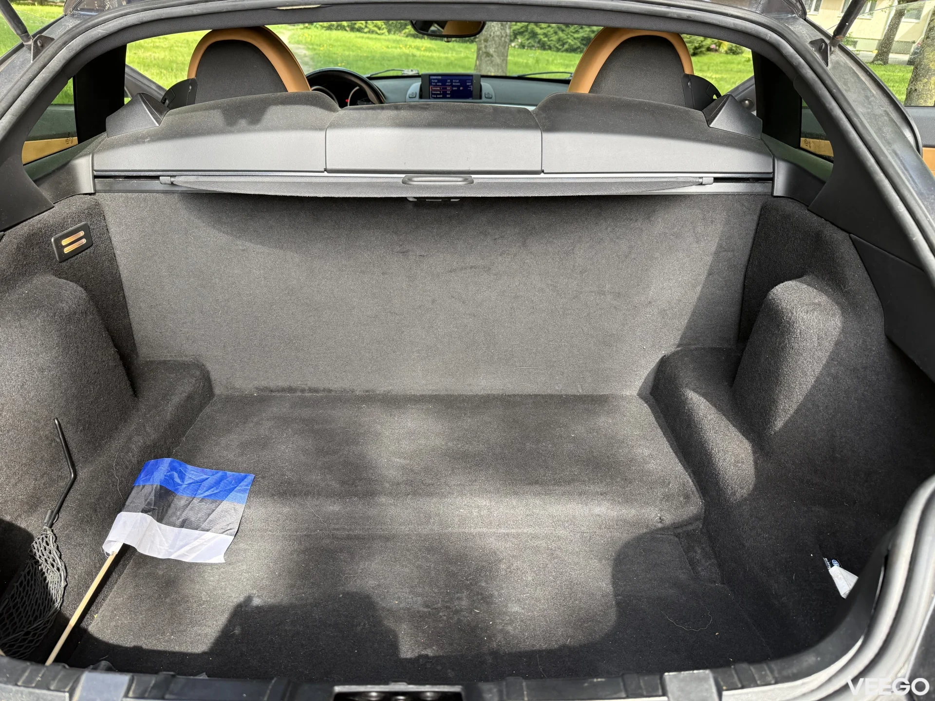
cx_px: 468
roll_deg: -4.5
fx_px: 648
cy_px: 350
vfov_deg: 56.8
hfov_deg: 71.6
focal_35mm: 24
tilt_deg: -27.5
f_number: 1.78
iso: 125
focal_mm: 6.76
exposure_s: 1/223
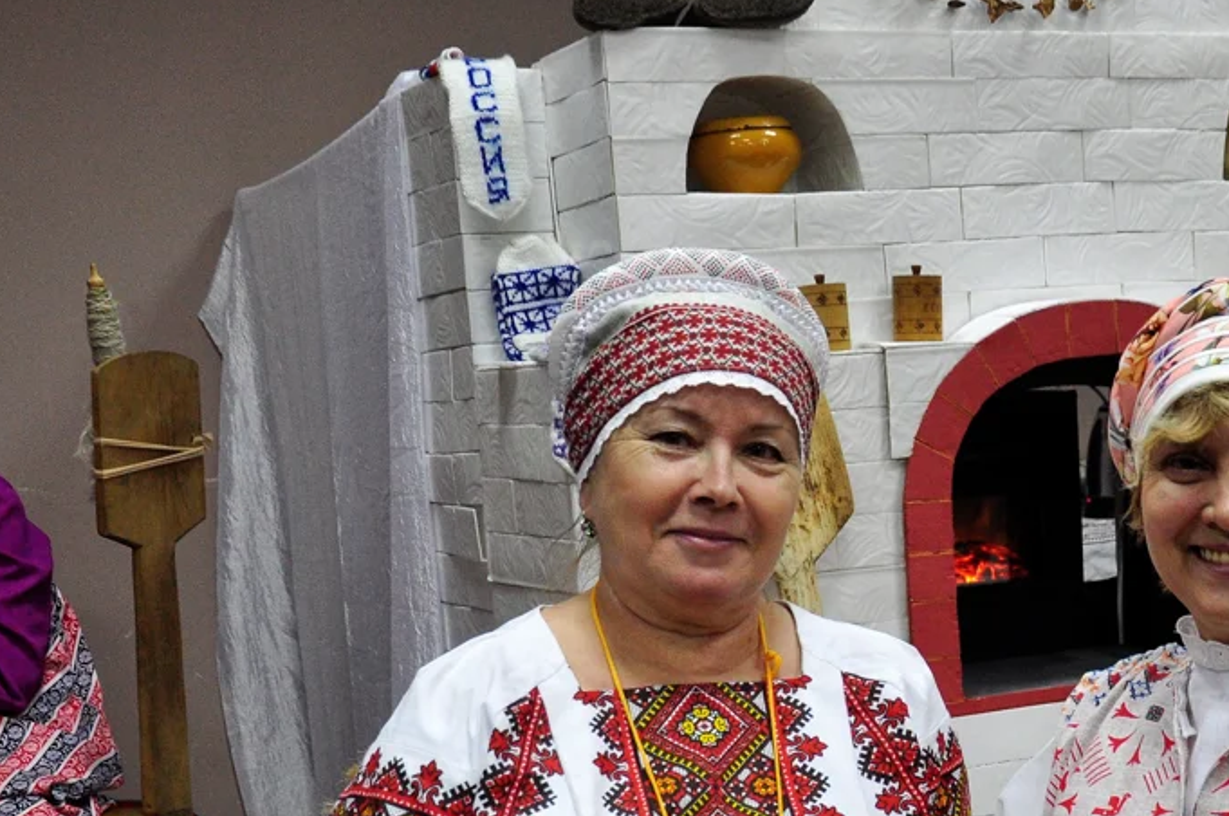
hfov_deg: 26.8
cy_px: 820
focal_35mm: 74
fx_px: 2523
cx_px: 993
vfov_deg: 17.9
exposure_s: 1/60
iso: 800
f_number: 4
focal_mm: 24
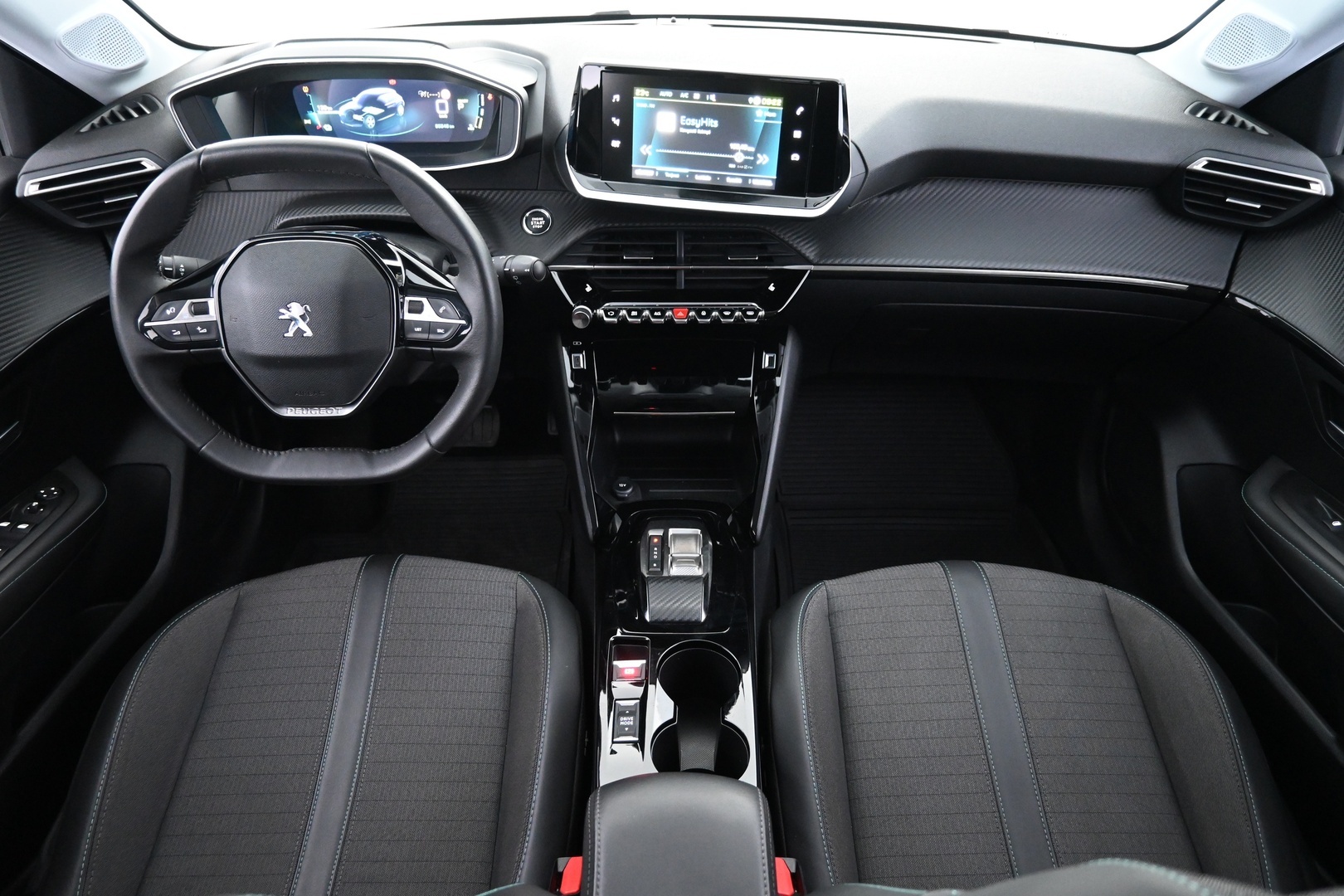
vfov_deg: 53.1
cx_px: 672
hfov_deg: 73.7
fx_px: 896
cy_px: 448
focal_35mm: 24
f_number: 3.5
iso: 4000
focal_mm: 16
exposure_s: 1/25
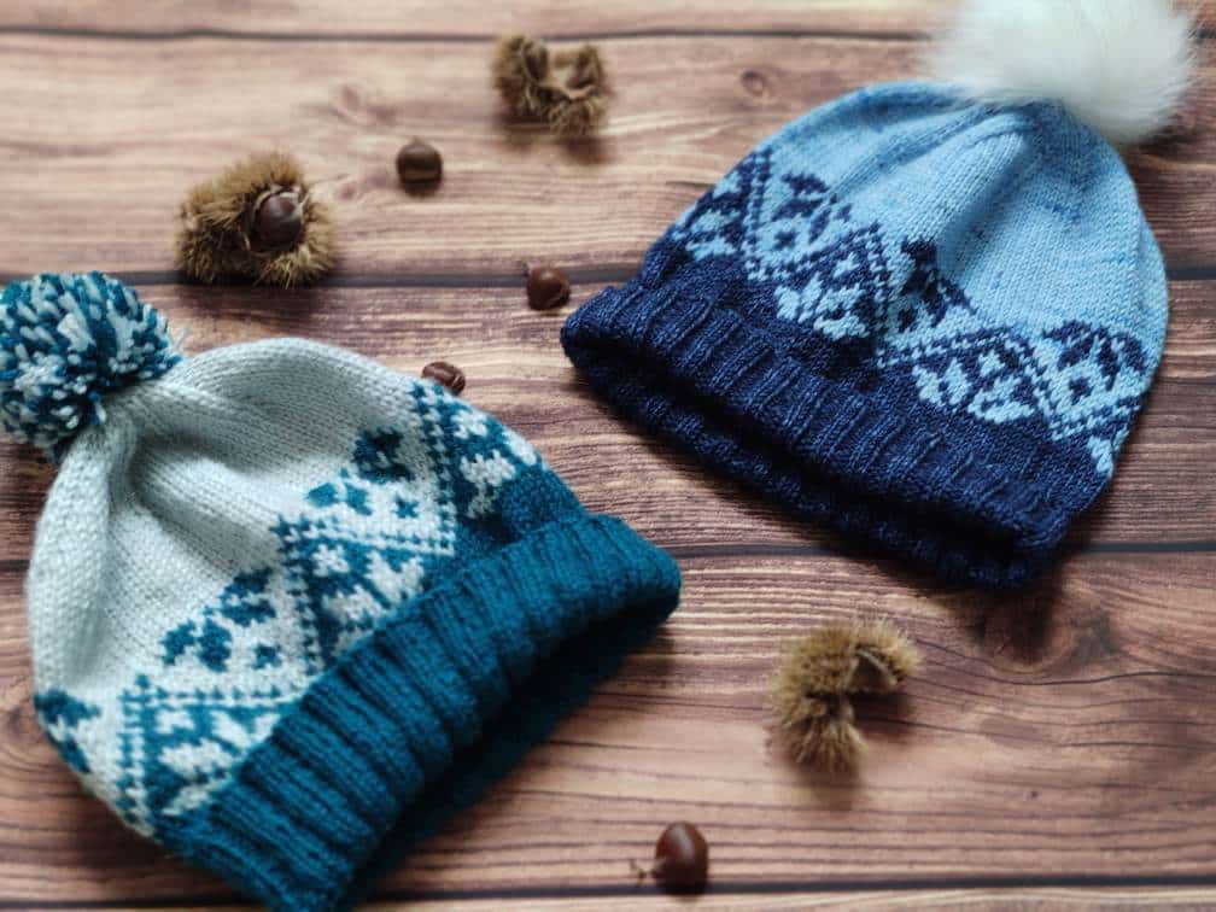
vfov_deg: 35.1
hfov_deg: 45.8
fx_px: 1440
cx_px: 608
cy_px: 456
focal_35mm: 41
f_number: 2
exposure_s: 1/50
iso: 741
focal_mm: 8.16
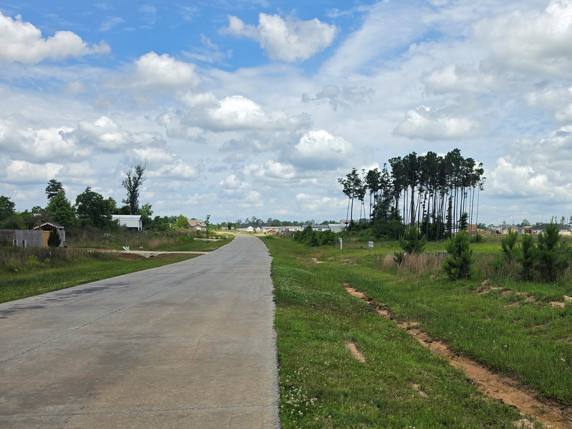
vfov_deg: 39.4
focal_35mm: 36
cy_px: 263
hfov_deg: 49.3
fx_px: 595
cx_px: 428
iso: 64
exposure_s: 1/7939
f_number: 1.4
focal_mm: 6.5
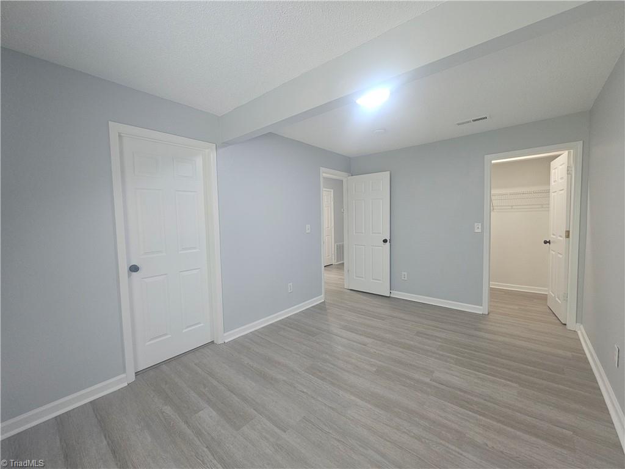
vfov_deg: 89.9
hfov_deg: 106.2
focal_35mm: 13
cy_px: 234
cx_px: 312
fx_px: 235
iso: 200
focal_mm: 2.2
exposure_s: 1/60
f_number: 2.2
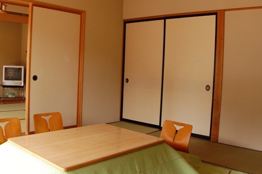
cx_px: 106
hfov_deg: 43.4
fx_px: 327
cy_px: 69
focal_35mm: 45
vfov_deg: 29.7
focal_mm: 18
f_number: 5
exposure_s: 1/100
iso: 800
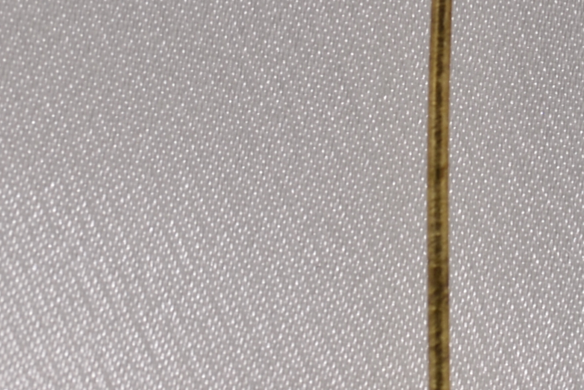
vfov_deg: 3.1
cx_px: 447
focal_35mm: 442
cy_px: -116
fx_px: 7179
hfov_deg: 4.7
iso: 100
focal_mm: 105
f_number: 16
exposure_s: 1/30
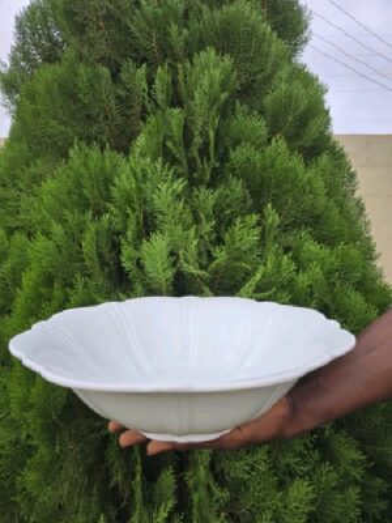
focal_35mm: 23
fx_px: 347
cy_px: 262
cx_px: 196
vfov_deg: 73.9
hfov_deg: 58.9
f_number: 1.7
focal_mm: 6.3
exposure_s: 1/182
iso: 80
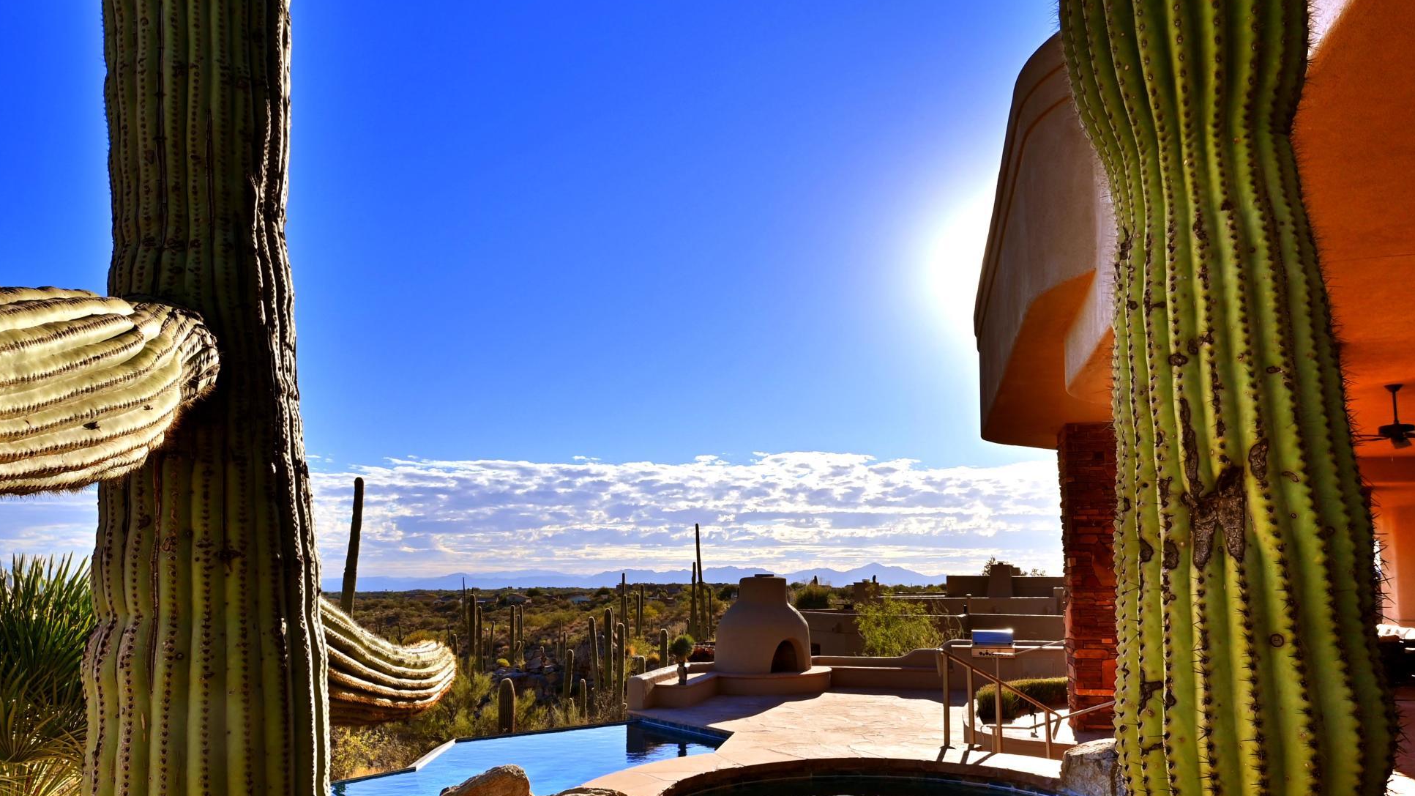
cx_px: 712
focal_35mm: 26
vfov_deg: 44.2
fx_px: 975
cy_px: 477
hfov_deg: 71.9
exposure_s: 1/125
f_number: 13
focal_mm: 16
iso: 100
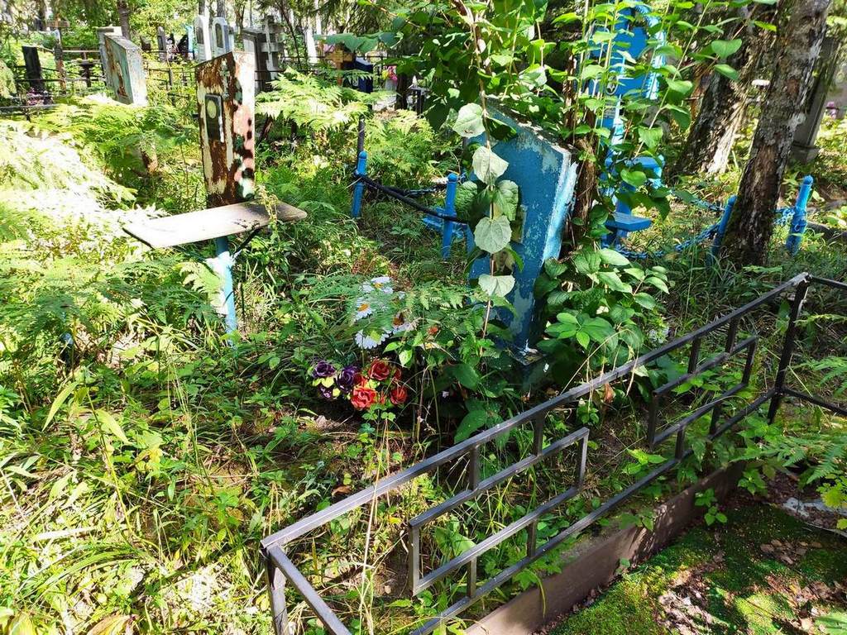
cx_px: 424
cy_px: 318
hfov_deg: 67.3
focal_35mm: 26
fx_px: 636
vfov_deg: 53.1
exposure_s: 1/100
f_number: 1.75
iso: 124
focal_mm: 4.77
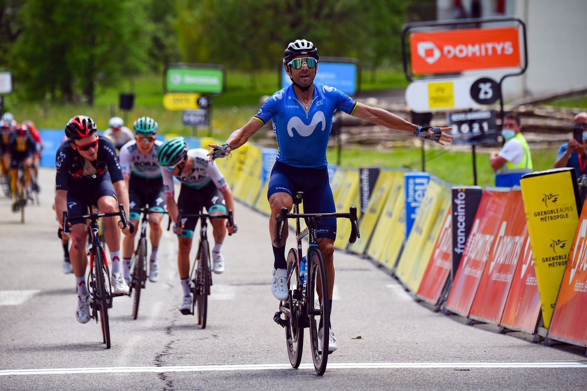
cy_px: 196
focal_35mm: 240
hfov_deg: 8.6
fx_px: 3911
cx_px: 294
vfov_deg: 5.7
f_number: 6.3
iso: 640
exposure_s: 1/1250
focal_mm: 240
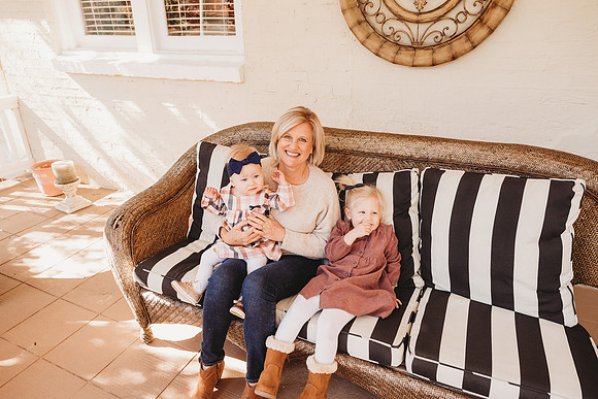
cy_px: 200
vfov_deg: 53.2
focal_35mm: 24
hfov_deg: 73.7
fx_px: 399
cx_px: 299
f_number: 4.5
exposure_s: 1/200
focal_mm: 24
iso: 400
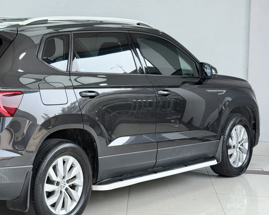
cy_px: 60
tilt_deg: -1.6
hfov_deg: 22.8
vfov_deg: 18.4
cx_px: 64
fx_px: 661
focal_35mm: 83
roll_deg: -0.7
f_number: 1.78
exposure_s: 1/822
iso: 64
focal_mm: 6.76
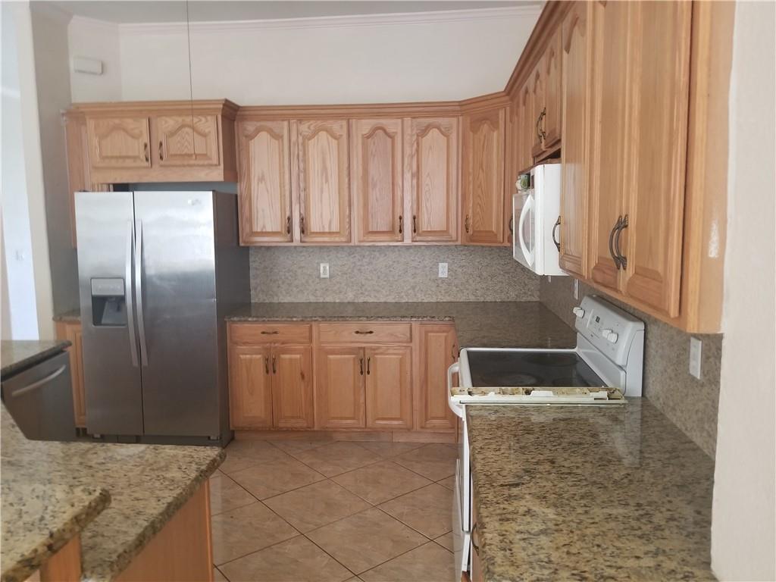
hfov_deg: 67.3
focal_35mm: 26
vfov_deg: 53.1
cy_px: 291
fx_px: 583
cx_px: 388
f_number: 1.7
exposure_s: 1/12
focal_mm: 4.25
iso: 200
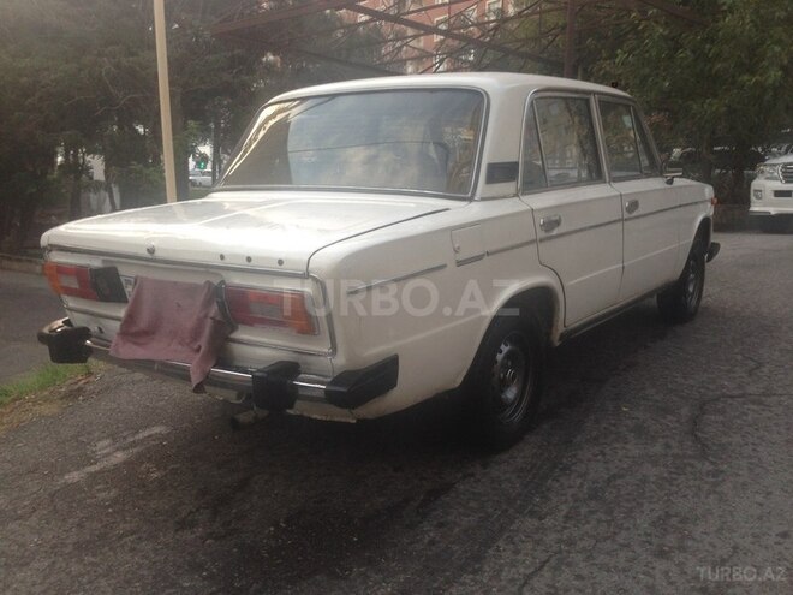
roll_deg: -3.5
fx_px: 756
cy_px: 298
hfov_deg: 55.4
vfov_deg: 42.9
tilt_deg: -3.9
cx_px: 396
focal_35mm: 33
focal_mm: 4.12
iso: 80
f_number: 2.4
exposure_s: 1/120
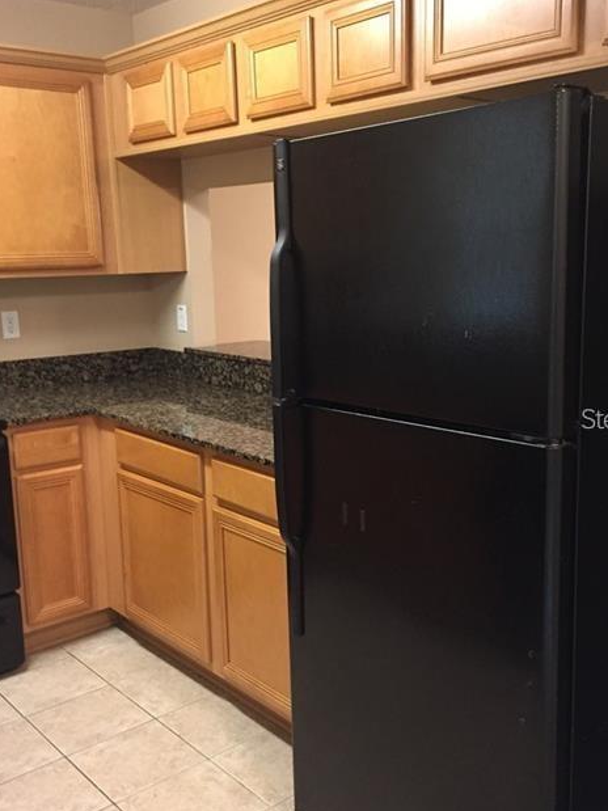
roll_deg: +1.3
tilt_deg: -9.7
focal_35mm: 36
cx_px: 328
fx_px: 843
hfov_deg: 39.6
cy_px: 418
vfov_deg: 51.4
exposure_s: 1/17
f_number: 2.2
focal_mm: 4.15
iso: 250
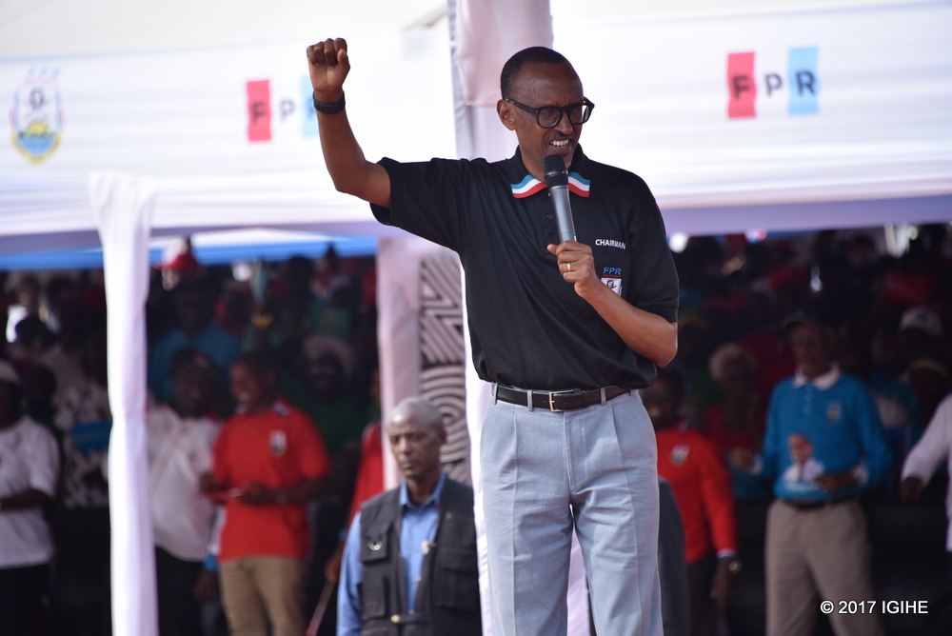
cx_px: 476
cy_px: 318
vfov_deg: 4.6
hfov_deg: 6.9
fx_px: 7938
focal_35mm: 300
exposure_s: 1/640
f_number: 6.3
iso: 500
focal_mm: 300
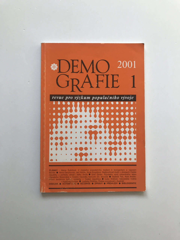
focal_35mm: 28
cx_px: 90
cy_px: 120
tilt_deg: -88.1
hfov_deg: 49.7
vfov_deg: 63.4
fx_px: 194
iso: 20
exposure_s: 1/224
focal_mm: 3.99
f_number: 1.8
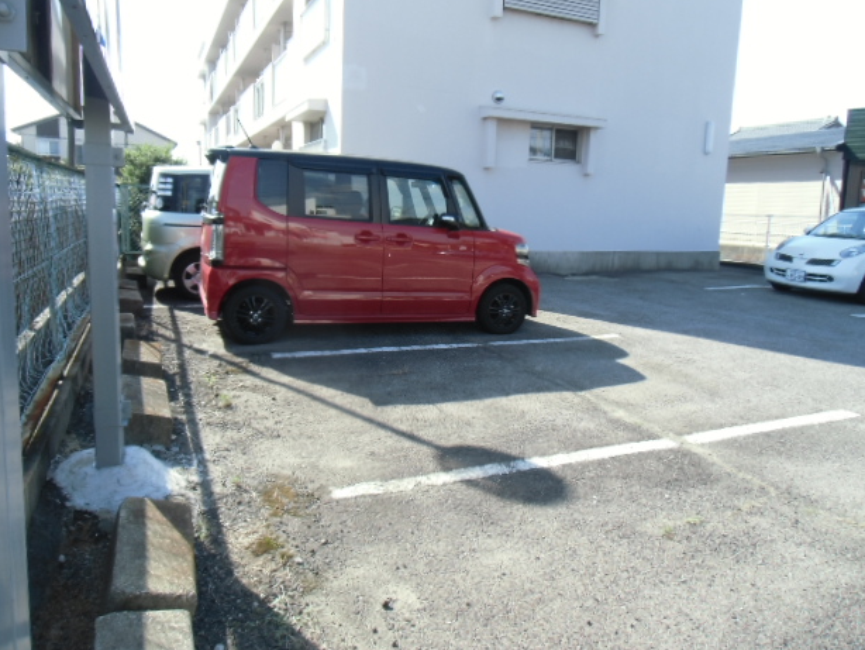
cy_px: 317
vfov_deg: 54.9
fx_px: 625
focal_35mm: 25
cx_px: 424
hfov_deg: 69.4
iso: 64
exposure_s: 1/200
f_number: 3
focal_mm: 4.24
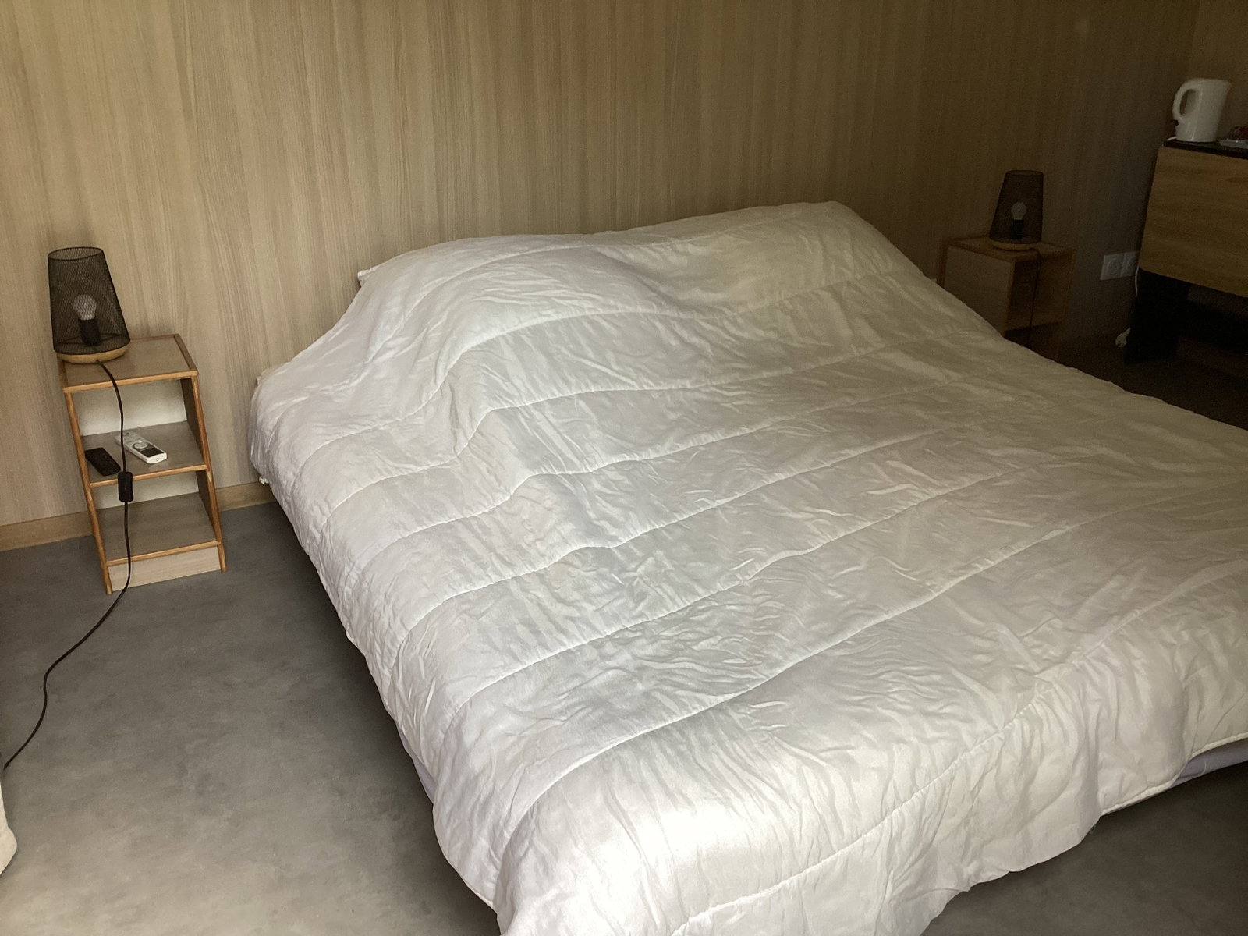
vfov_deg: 45.4
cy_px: 468
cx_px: 624
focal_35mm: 31
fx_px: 1118
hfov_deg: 58.4
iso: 80
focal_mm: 3.3
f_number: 2.4
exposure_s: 1/60
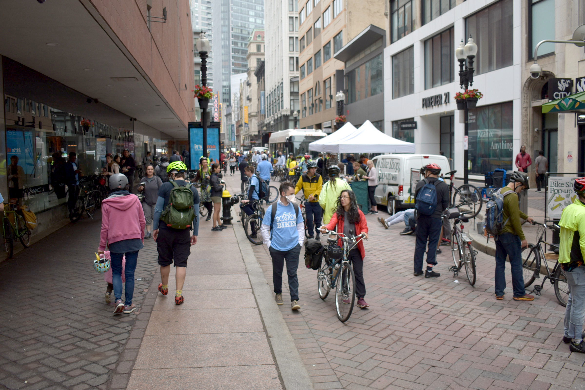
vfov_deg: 40.0
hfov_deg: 57.2
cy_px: 195
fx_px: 536
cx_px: 292
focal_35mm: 33
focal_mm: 22
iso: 200
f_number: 3.8
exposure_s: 1/250
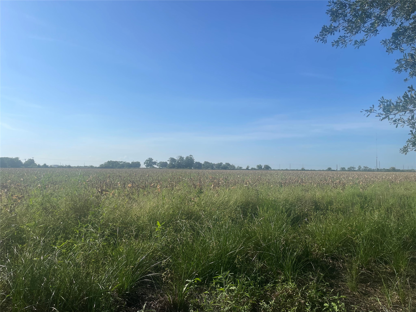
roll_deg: +0.0
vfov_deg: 53.1
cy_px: 156
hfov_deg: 67.3
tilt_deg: +4.4
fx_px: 312
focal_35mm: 26
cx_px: 208
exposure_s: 1/7813
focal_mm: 4.2
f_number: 1.6
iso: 50
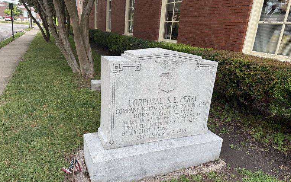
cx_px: 146
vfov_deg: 47.5
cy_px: 98
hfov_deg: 70.4
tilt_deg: -19.9
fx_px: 206
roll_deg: -3.3
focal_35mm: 26
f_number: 1.78
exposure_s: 1/689
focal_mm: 6.76
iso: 80
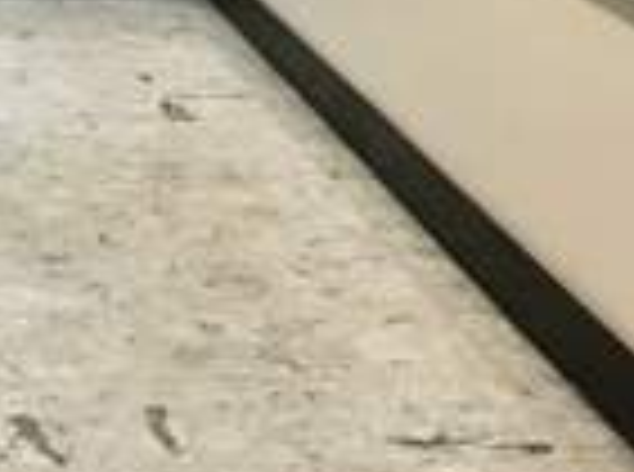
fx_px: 1809
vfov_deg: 14.2
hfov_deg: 19.0
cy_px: -162
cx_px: -81
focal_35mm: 99
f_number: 2.2
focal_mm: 4.15
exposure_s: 1/30
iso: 160
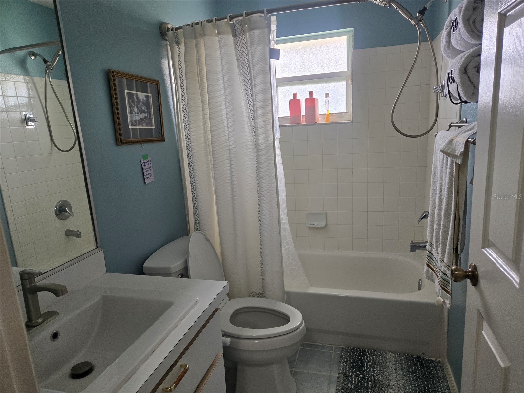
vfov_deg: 58.9
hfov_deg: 73.9
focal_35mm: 23
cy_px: 196
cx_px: 262
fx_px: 348
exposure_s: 1/180
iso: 160
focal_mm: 5.4
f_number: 1.8
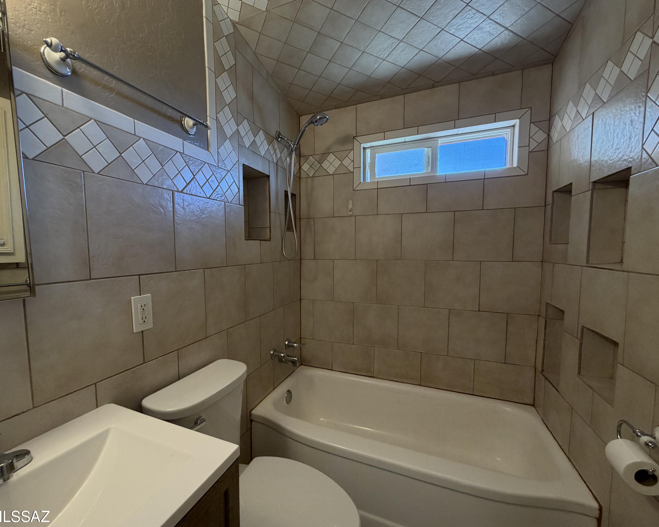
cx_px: 301
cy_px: 270
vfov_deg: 84.0
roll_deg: +1.2
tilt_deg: -4.5
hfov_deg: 96.6
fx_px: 293
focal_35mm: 15
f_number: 2.2
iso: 200
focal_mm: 2.22
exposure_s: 1/60
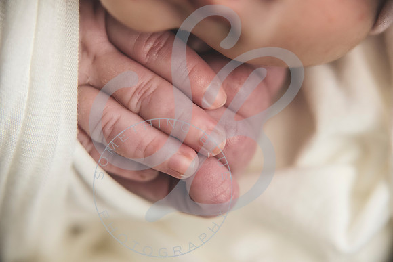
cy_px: 131
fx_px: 852
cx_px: 196
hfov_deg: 26.0
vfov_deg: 17.5
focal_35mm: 78
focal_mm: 78
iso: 2000
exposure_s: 1/125
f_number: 5.6
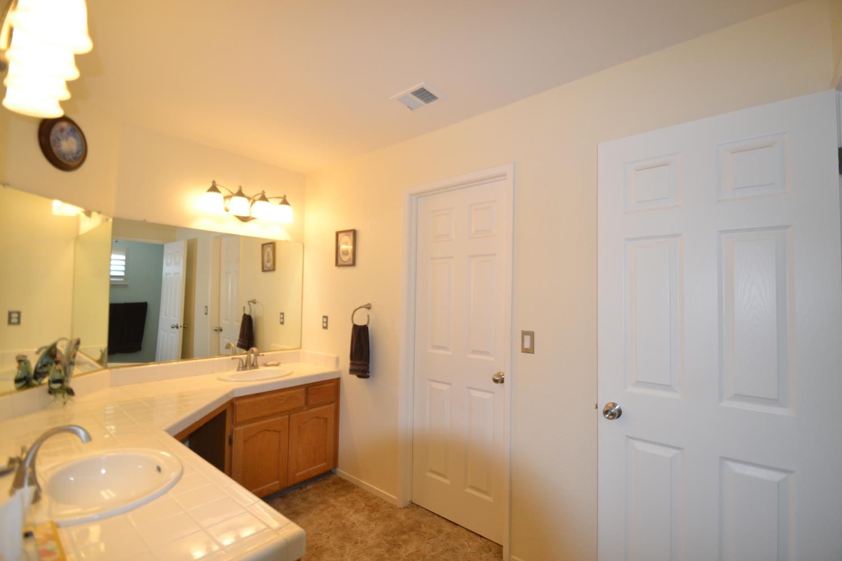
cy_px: 280
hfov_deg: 100.4
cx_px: 421
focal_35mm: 15
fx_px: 351
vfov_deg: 77.3
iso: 400
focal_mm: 10
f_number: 4
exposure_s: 1/60
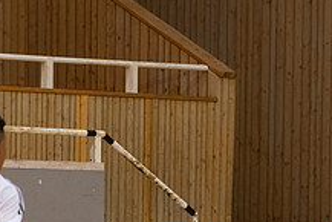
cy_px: 293
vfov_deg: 2.1
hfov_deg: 3.2
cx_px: 387
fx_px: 5906
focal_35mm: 640
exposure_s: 1/640
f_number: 5.3
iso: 4500
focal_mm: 240
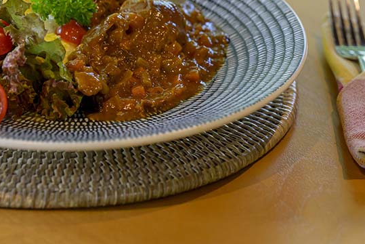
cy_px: 28
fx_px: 2708
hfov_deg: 7.7
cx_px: 131
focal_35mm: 267
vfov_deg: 5.1
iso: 2500
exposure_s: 1/200
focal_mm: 150
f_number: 4
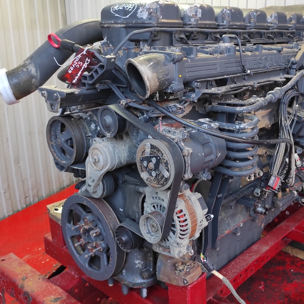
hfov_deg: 43.2
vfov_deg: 43.8
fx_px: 378
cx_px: 204
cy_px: 138
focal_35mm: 38
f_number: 1.89
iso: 226
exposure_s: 1/50
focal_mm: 5.43
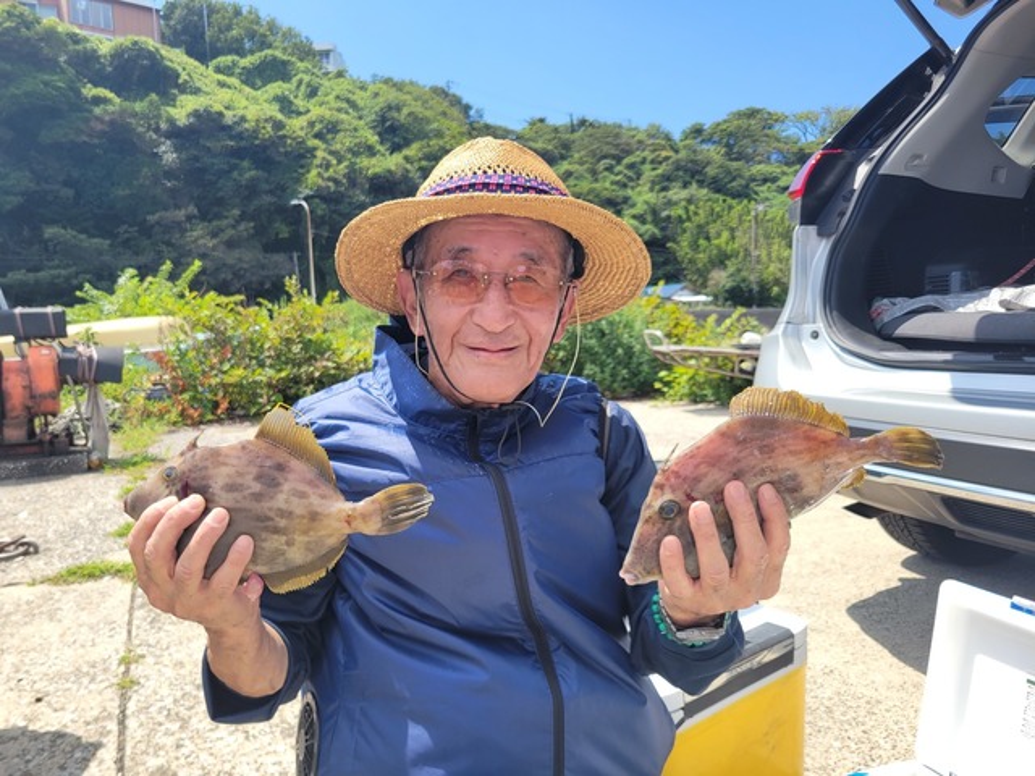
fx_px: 777
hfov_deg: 67.3
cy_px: 388
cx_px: 518
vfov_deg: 53.1
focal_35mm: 26
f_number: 1.8
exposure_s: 1/1258
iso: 40
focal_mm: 5.4
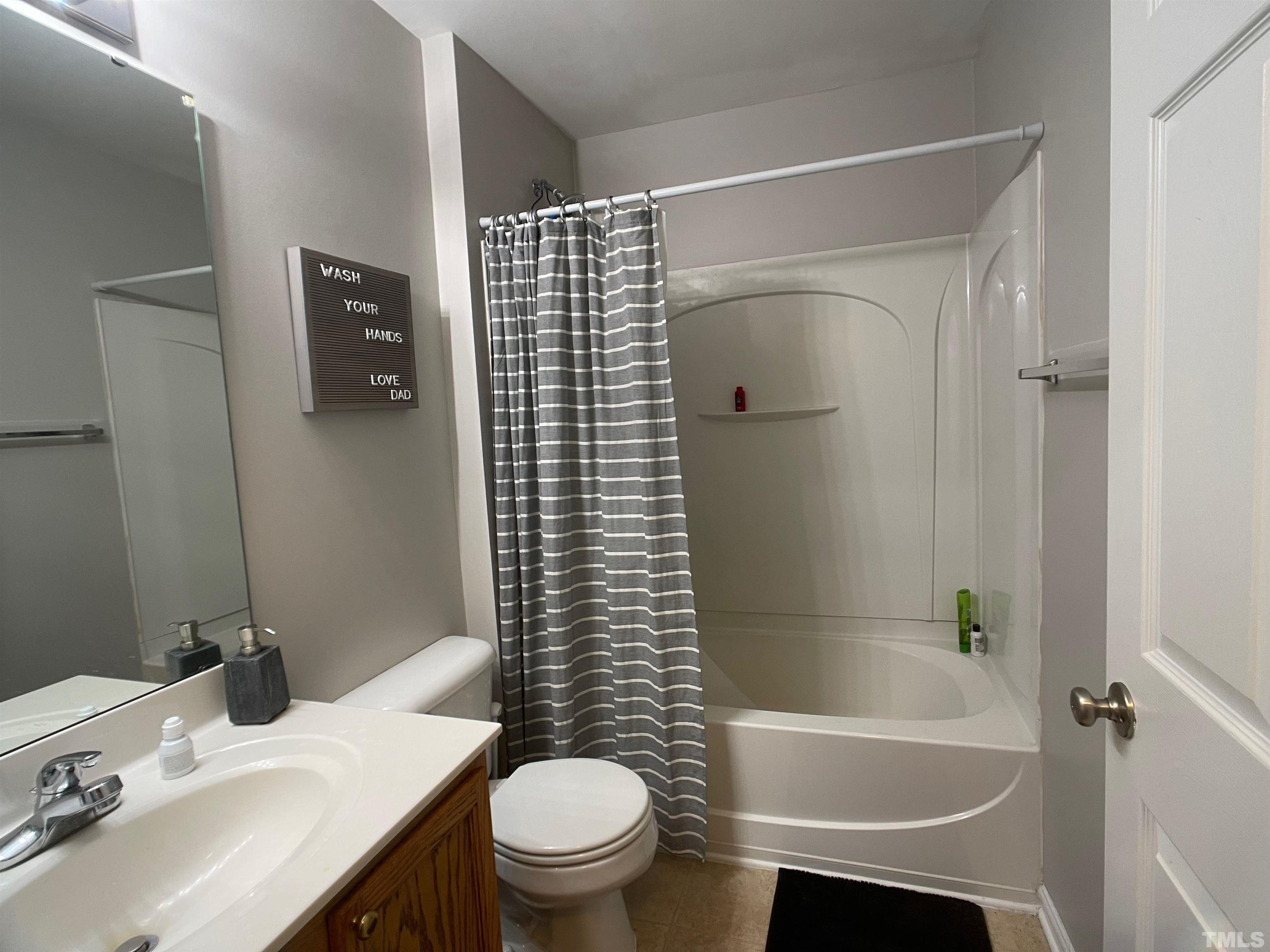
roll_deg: +3.4
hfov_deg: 67.3
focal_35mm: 26
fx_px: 954
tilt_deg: -5.1
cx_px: 635
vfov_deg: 53.1
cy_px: 476
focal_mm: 5.1
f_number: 1.6
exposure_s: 1/60
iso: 80
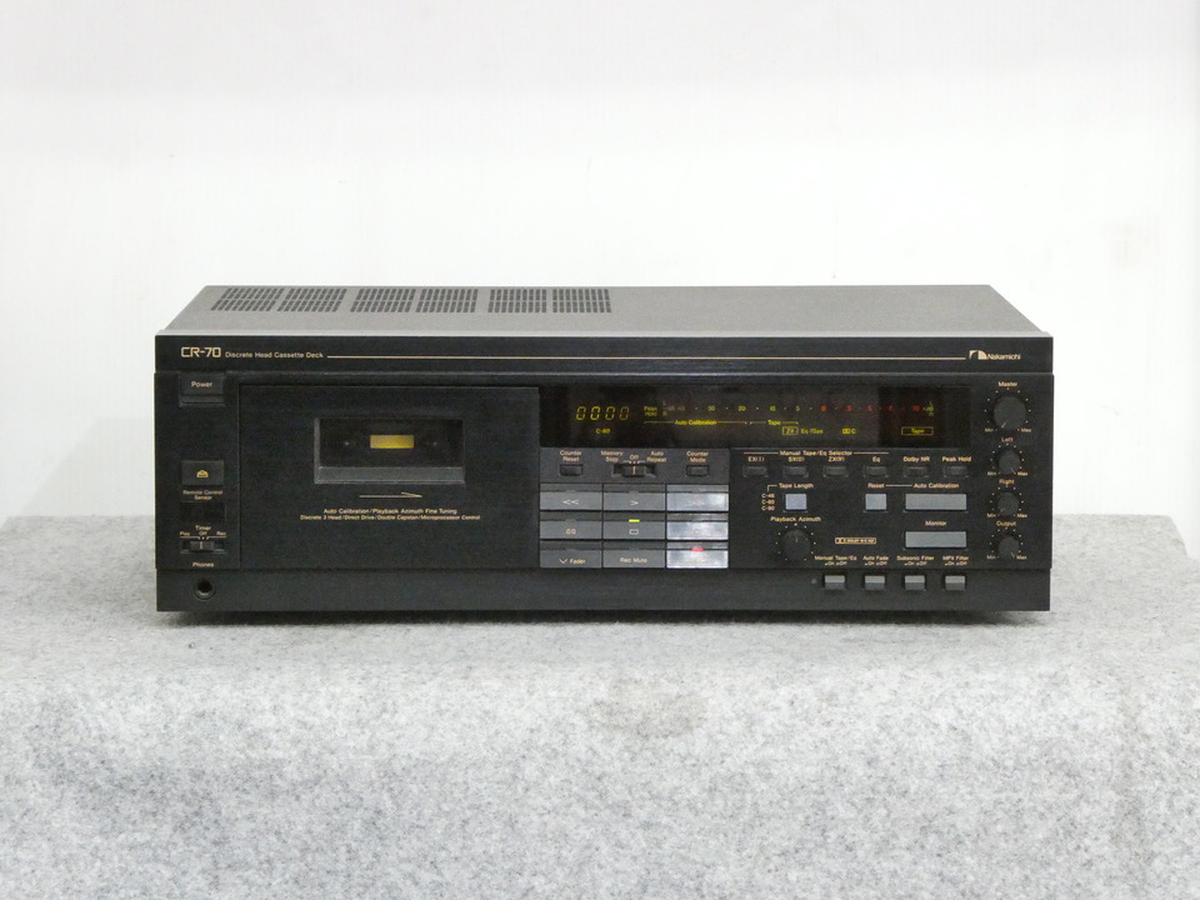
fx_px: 4299
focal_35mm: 124
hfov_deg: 15.9
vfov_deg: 12.0
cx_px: 600
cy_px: 450
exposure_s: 1/50
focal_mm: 22.3
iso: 1600
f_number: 5.2
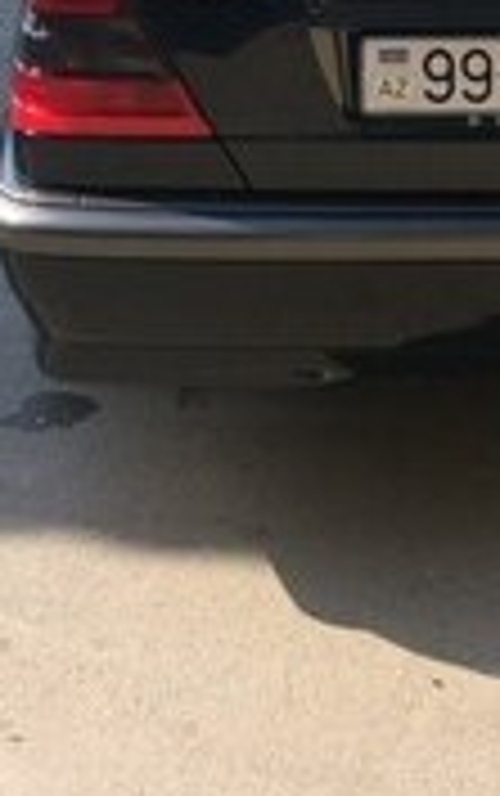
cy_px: -148
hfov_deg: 15.0
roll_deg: -1.0
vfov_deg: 22.3
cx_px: 477
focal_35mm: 86
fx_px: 1870
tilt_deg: -12.3
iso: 32
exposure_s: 1/892
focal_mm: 4.15
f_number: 2.2
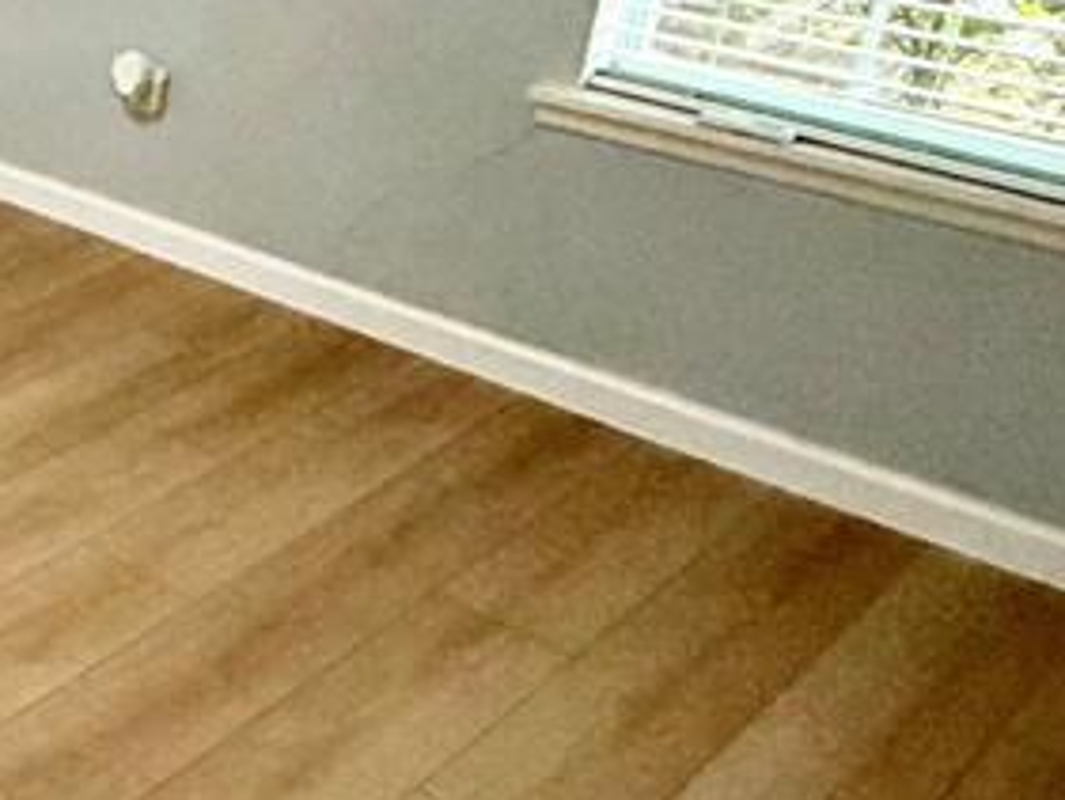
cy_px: 49
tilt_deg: -18.9
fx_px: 1570
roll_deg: +2.1
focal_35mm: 51
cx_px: -739
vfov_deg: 27.3
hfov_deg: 23.8
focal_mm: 2.22
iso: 400
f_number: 2.2
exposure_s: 1/60
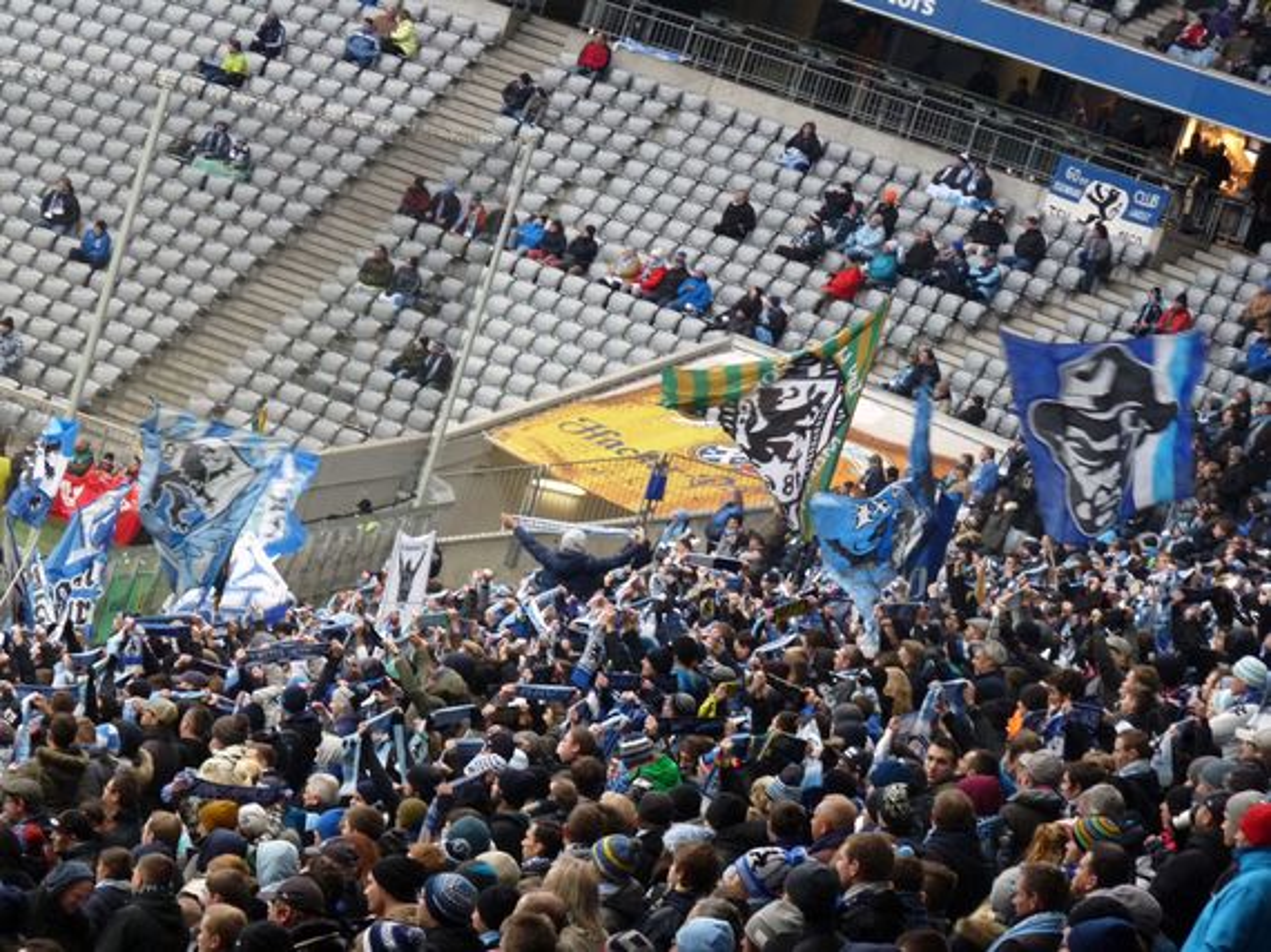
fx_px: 5982
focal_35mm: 163
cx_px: 636
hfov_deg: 12.1
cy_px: 476
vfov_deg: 9.1
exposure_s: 1/60
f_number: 3.7
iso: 400
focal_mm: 29
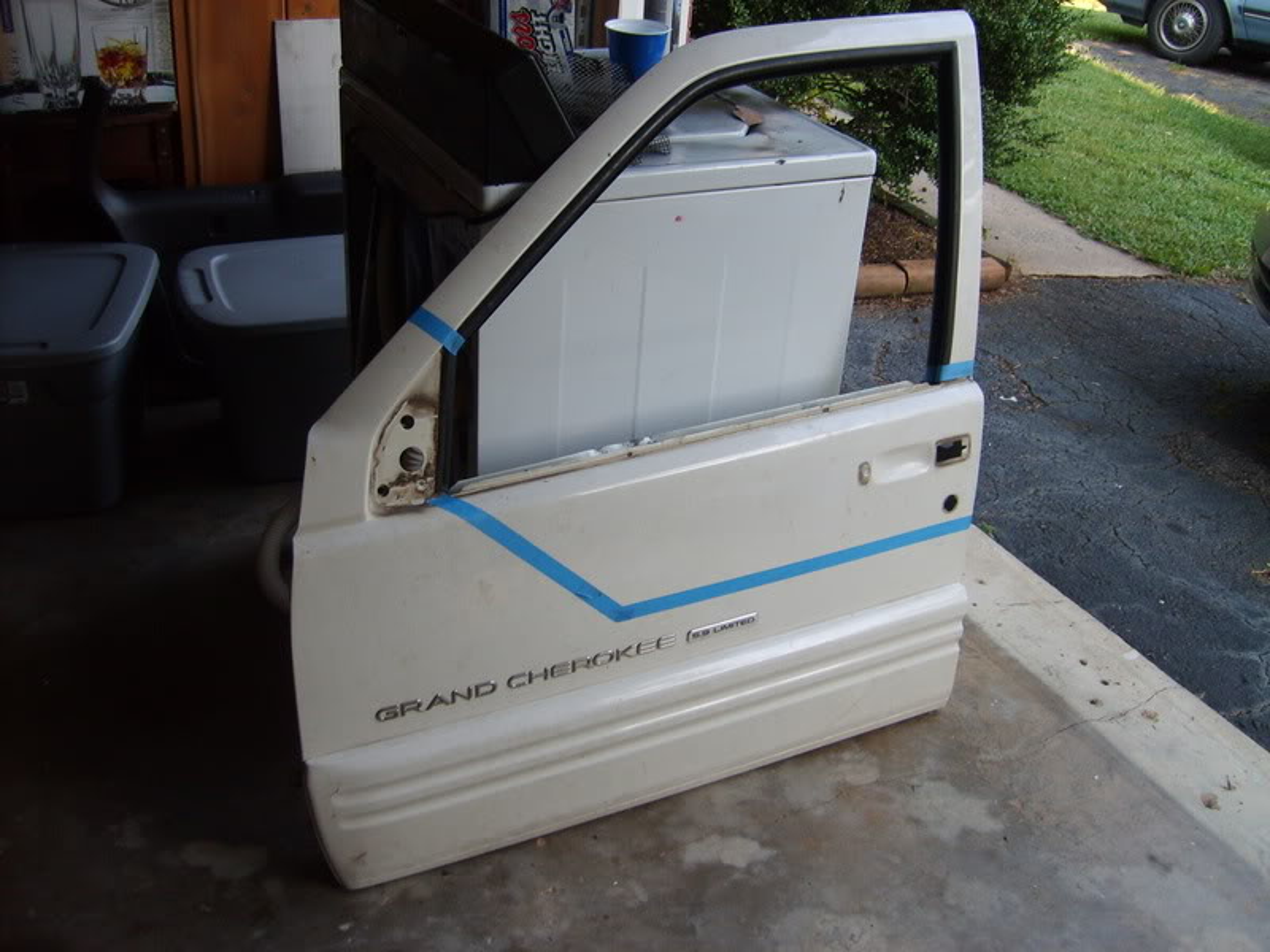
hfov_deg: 52.6
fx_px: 1284
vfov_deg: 40.7
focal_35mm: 35
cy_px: 476
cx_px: 635
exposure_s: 1/90
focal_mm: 5.8
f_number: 2.8
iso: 50
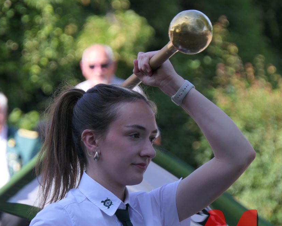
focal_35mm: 559
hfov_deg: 3.5
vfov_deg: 2.8
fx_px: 4665
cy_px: 155
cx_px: 162
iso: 125
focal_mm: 131.2
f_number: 4.5
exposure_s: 1/250
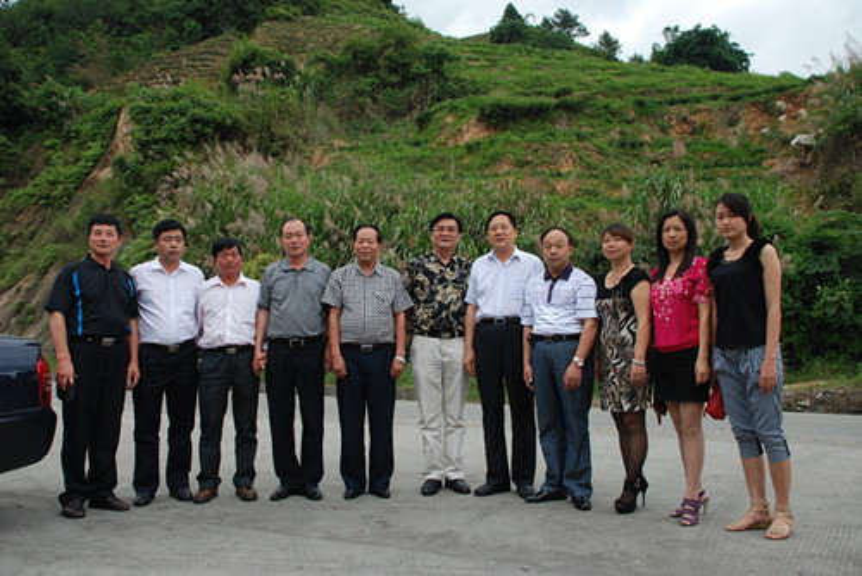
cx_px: 431
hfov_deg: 53.1
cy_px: 288
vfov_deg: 36.9
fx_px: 862
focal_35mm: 36
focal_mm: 24
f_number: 5.6
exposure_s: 1/125
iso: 200
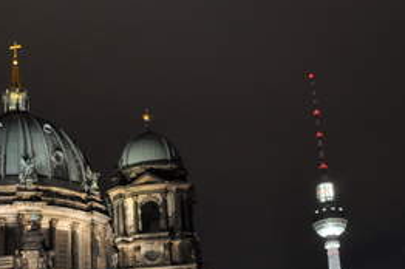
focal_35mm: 66
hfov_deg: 29.2
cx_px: 31
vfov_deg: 19.9
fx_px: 742
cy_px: 274
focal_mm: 18
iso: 640
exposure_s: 10
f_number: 22
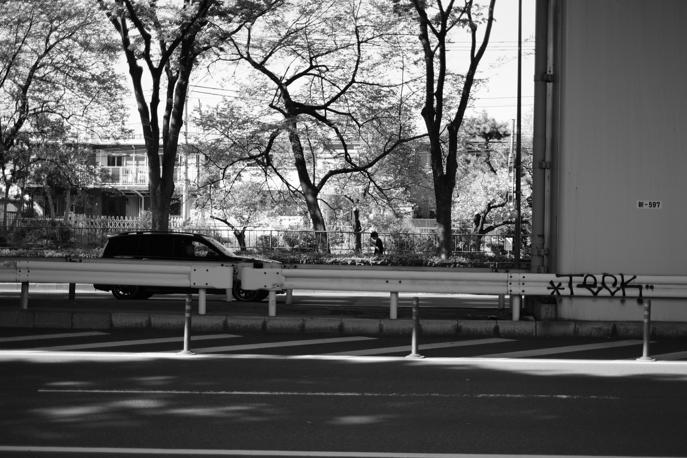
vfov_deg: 23.0
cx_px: 356
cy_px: 221
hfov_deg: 33.9
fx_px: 1126
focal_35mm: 59
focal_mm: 35
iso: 320
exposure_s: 1/3200
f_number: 1.4
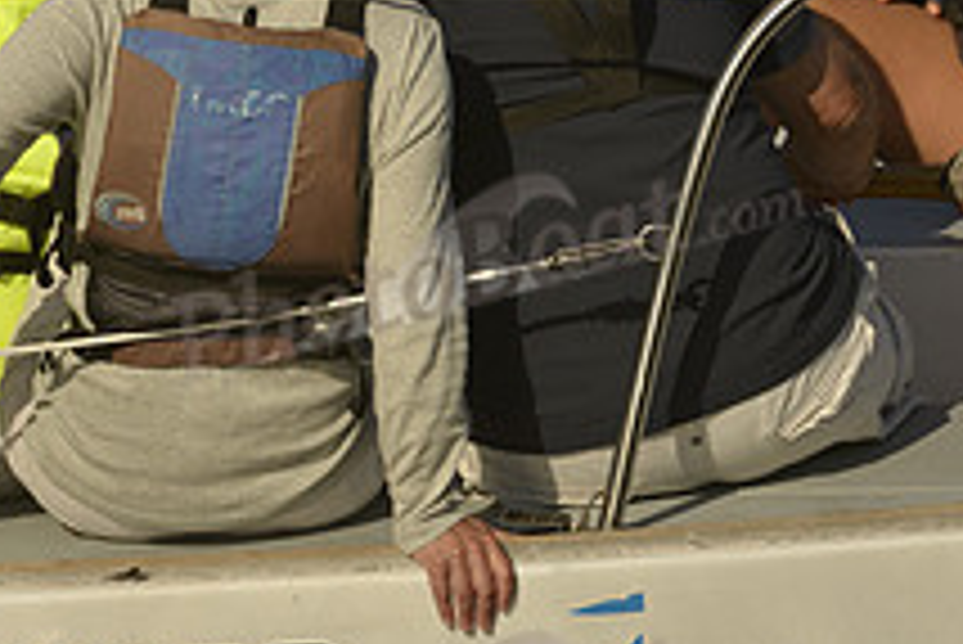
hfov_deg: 3.8
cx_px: -58
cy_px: 97
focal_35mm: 543
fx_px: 14535
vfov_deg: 2.5
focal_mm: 200
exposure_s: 1/1000
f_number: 10
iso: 200
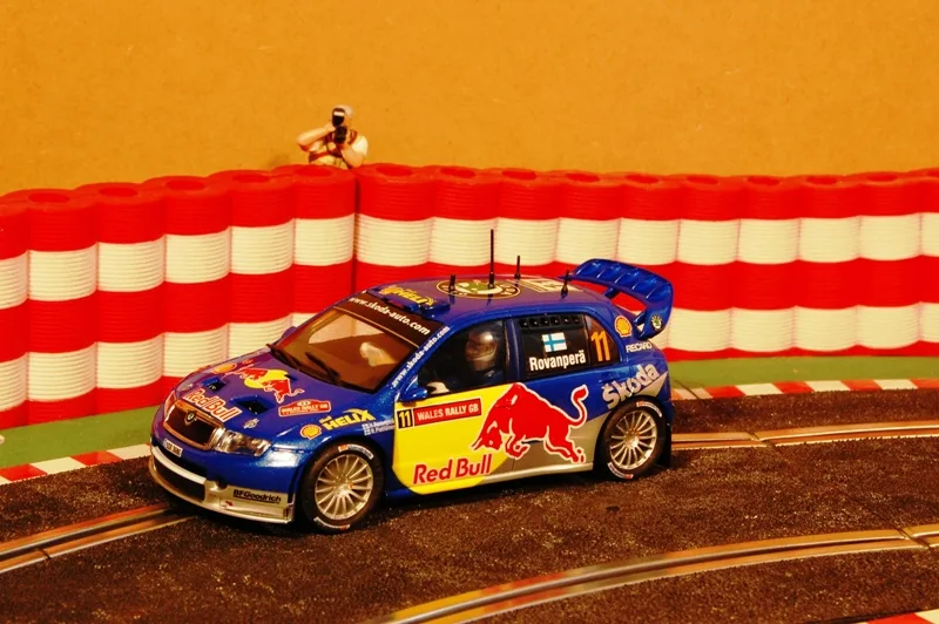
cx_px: 470
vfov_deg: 18.2
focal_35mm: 75
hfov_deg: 27.0
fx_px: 1955
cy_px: 312
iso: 800
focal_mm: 50
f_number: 20
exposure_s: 1/30
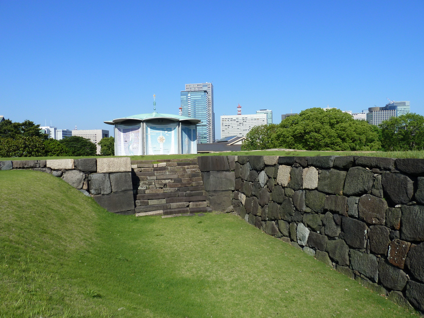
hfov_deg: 69.4
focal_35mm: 25
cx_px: 212
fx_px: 306
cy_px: 159
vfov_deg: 54.9
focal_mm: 4.1
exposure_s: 1/500
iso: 80
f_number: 4.5
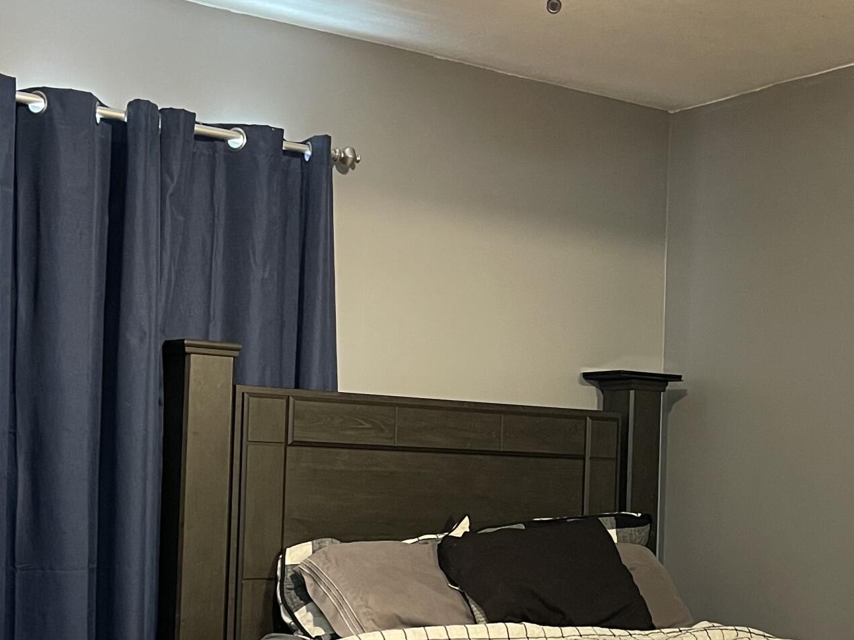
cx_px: 513
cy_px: 476
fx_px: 1455
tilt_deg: -0.3
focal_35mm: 59
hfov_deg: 32.6
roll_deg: -1.5
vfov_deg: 24.6
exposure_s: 1/40
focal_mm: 5.1
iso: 500
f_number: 1.6
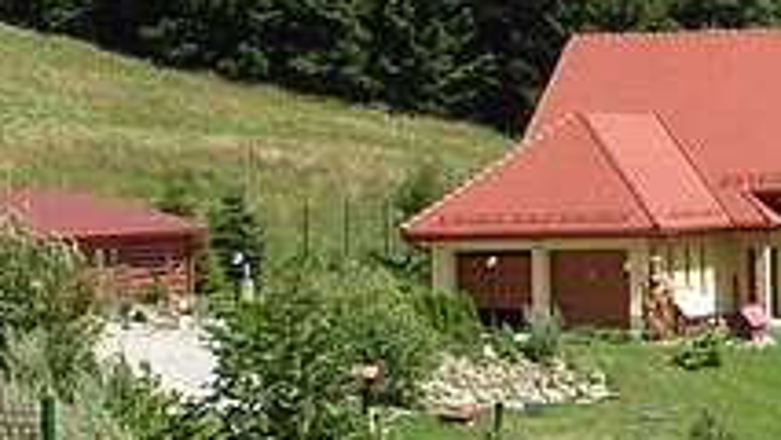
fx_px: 3335
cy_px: 116
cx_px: 979
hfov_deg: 13.0
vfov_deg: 7.5
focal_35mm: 161
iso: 80
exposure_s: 1/350
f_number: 6.3
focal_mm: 7.8
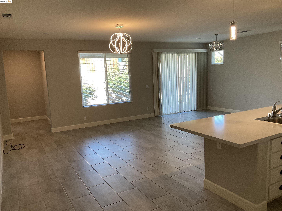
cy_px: 106
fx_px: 236
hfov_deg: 61.7
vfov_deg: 48.2
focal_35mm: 29
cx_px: 141
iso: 40
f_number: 1.8
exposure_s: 1/50
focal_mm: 3
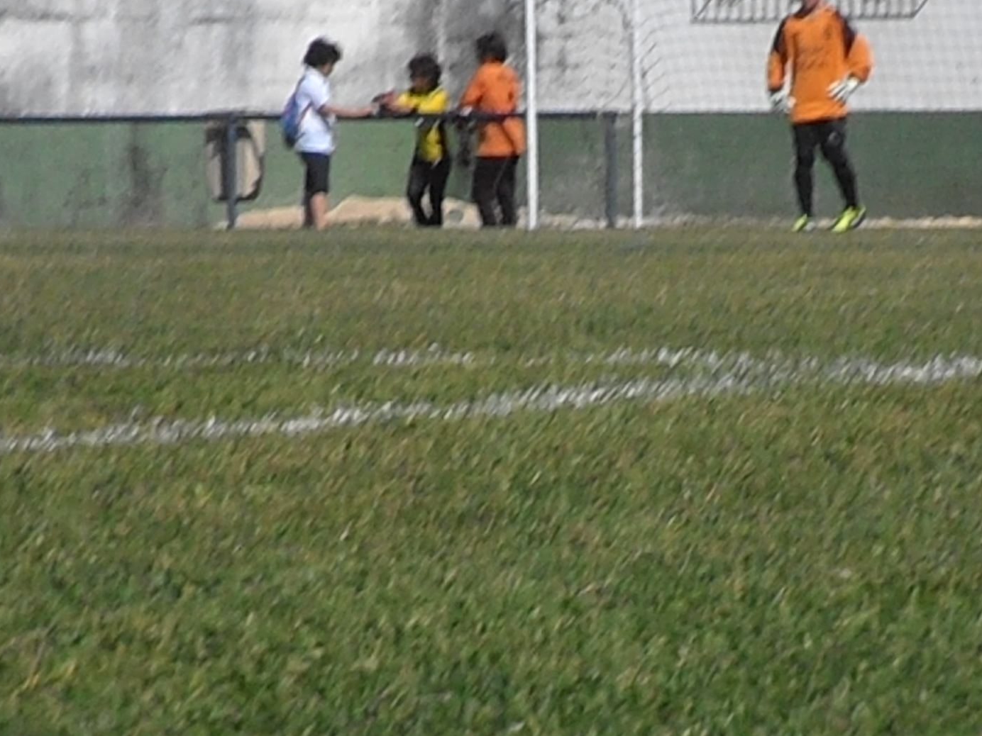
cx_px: 586
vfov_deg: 5.1
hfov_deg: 6.8
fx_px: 8312
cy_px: 528
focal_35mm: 293
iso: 400
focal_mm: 35.05
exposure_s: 1/500
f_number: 15
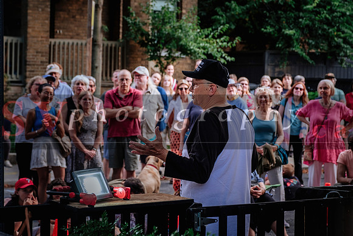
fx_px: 866
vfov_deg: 15.5
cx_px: 188
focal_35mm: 88
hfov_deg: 23.0
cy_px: 110
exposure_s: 1/250
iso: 400
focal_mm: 55
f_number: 4
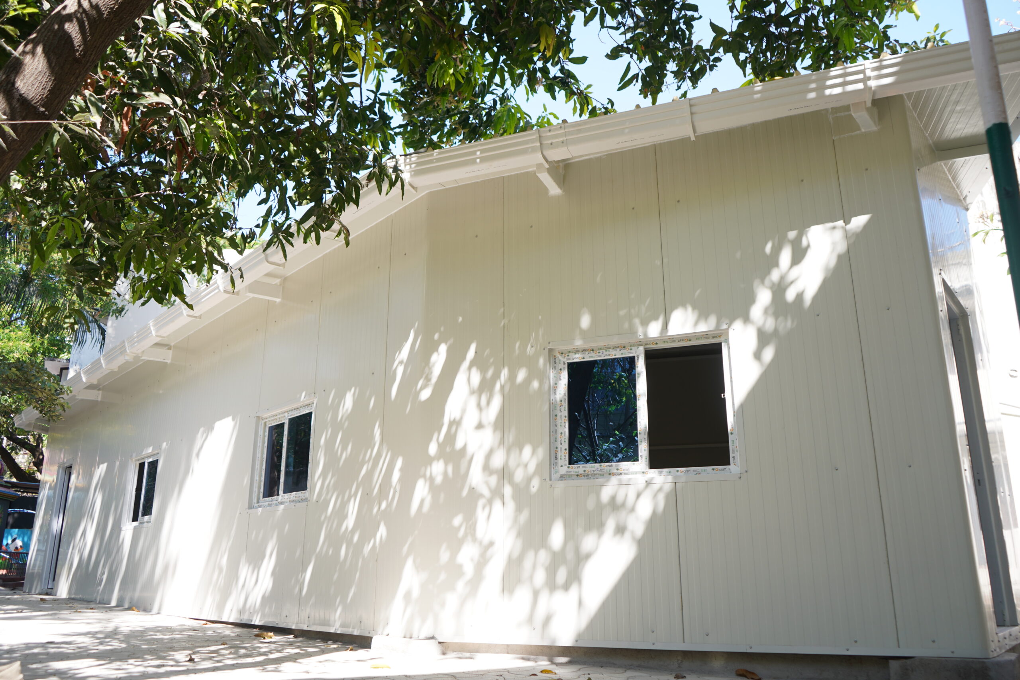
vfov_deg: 45.0
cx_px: 510
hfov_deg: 63.7
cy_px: 340
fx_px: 822
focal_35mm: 29
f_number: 3.5
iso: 160
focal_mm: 29
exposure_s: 1/320
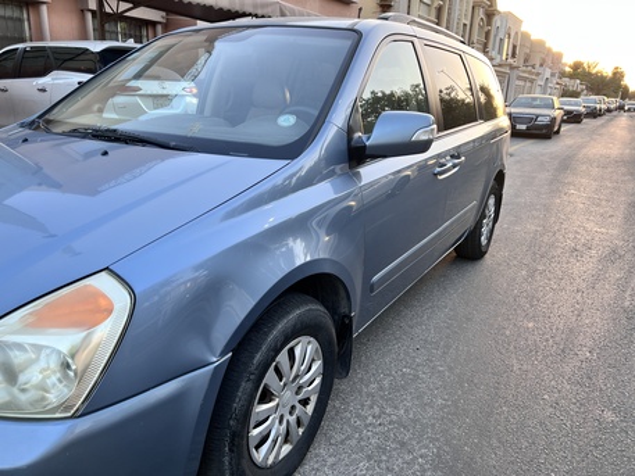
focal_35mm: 26
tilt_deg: -17.9
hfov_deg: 67.3
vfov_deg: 53.1
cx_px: 318
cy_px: 238
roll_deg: -2.0
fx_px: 477
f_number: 1.5
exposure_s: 1/123
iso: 40
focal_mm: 5.7
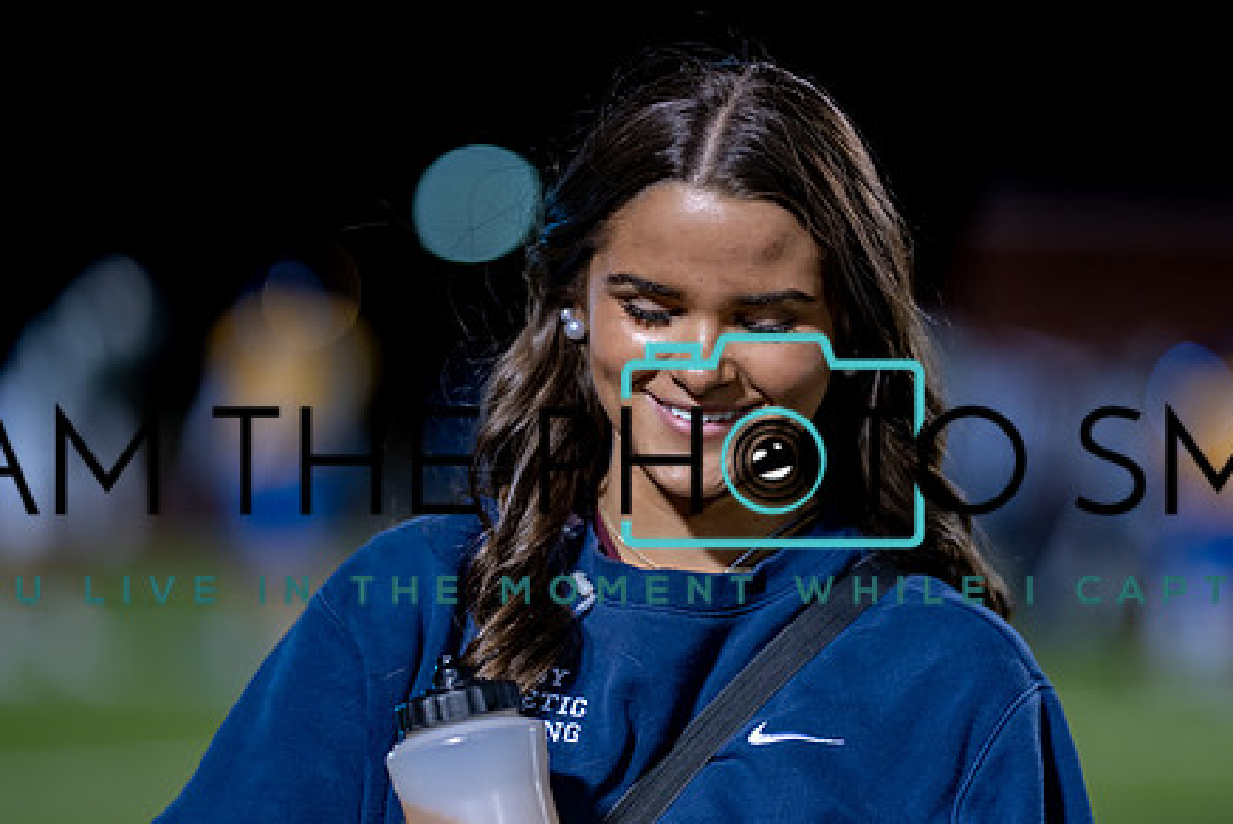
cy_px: 464
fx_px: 6203
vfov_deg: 7.6
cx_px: 689
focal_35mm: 181
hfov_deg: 11.3
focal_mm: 135
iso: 800
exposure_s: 1/500
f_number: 1.8
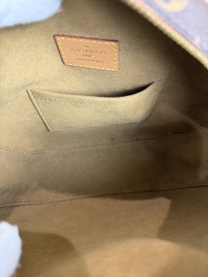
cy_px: 138
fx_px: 192
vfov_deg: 71.6
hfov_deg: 56.8
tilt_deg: -49.0
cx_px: 104
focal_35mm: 24
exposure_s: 1/60
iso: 200
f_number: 1.78
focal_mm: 6.76
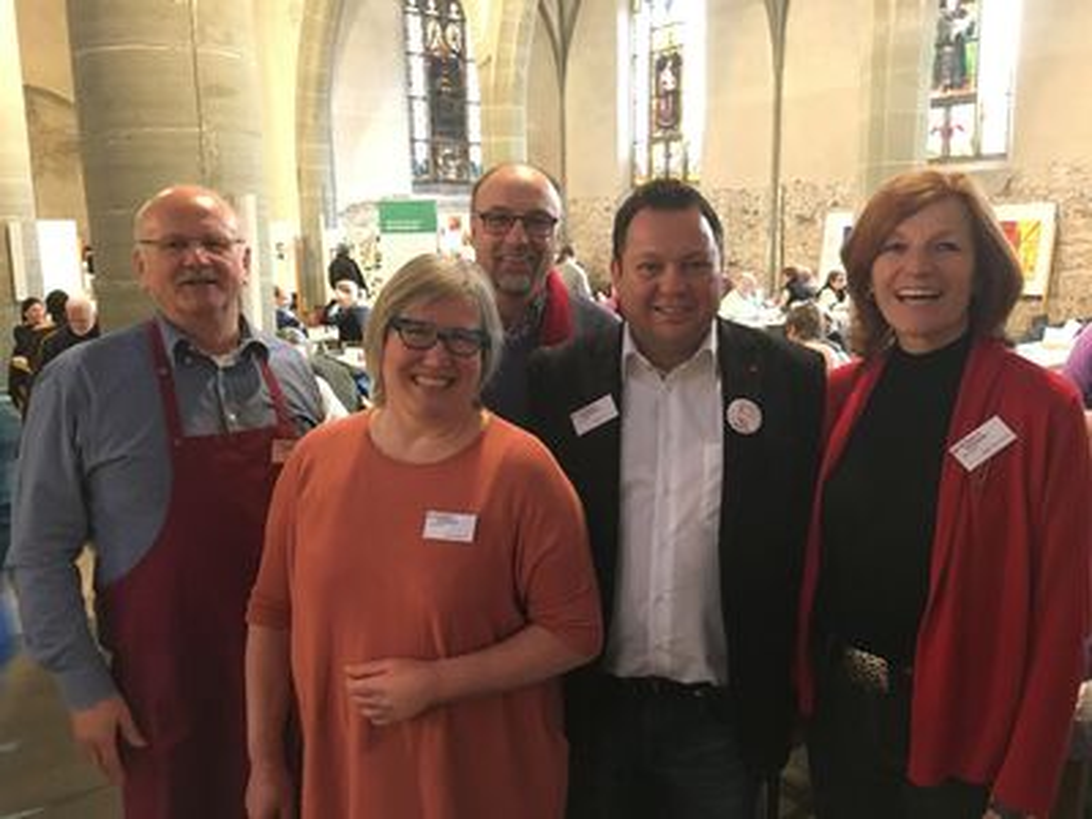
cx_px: 546
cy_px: 410
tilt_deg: -9.2
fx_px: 915
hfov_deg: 61.7
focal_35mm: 29
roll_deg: +1.7
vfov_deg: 48.2
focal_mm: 4.15
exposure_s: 1/17
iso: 400
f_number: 2.2
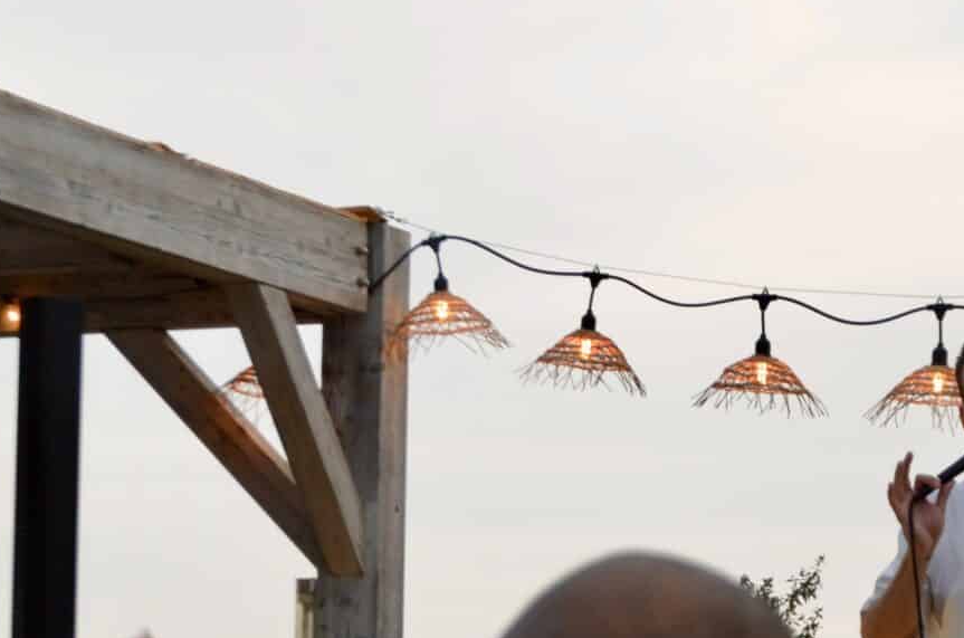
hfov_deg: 12.8
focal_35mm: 160
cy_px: 640
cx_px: 359
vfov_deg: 8.5
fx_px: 4279
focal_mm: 45
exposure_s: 1/125
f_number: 5.6
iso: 400
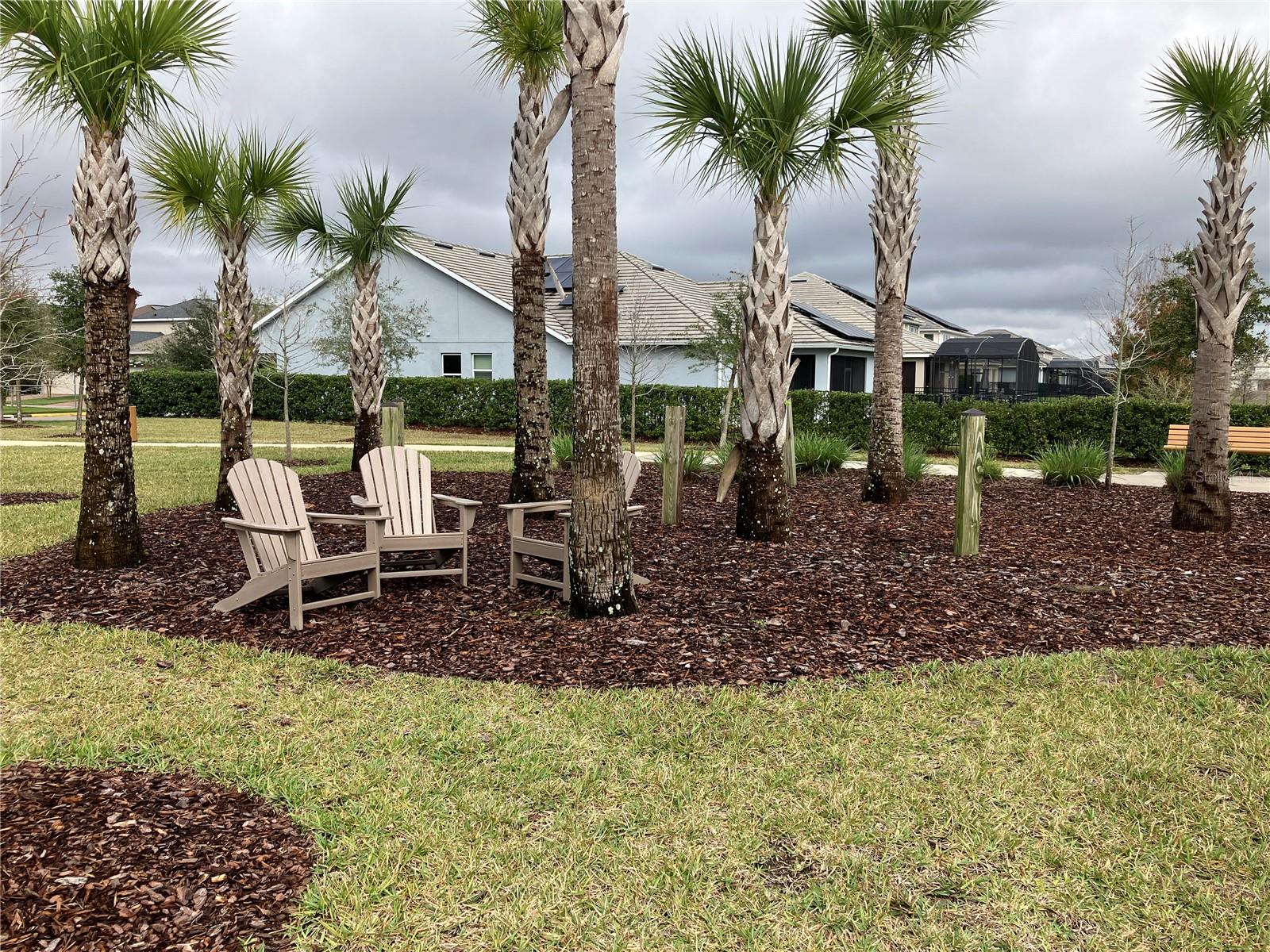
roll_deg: -0.2
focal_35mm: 28
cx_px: 635
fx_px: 1027
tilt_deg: -5.4
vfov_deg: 49.7
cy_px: 476
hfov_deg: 63.4
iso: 32
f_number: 1.8
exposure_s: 1/1080
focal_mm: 3.99
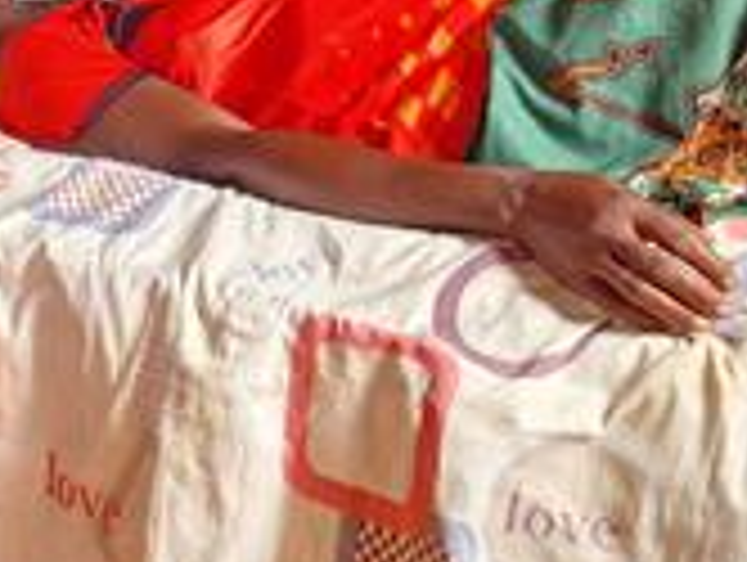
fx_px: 1707
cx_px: -126
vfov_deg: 17.7
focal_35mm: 79
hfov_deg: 22.9
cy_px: -139
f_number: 1.8
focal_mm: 5.4
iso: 200
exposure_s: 1/100
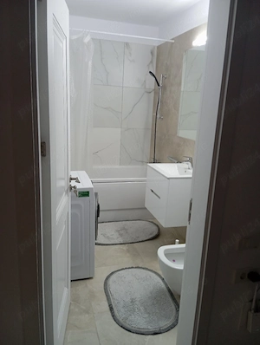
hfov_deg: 49.9
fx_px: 280
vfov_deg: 63.4
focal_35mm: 28
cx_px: 130
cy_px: 172
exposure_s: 1/33.3
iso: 176
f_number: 1.8
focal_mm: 4.22
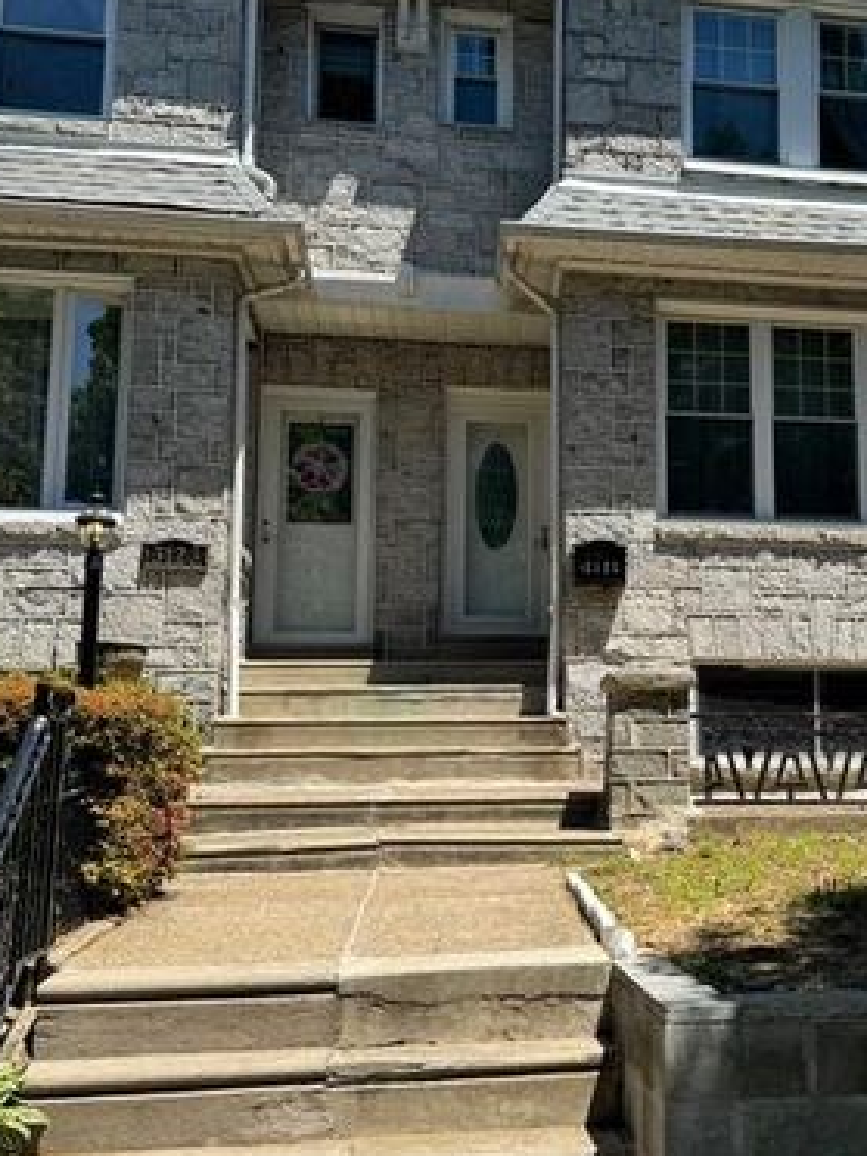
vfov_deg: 43.8
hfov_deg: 32.4
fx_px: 1436
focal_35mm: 43
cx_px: 730
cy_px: 561
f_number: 1.78
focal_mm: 6.76
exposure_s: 1/2959
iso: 80
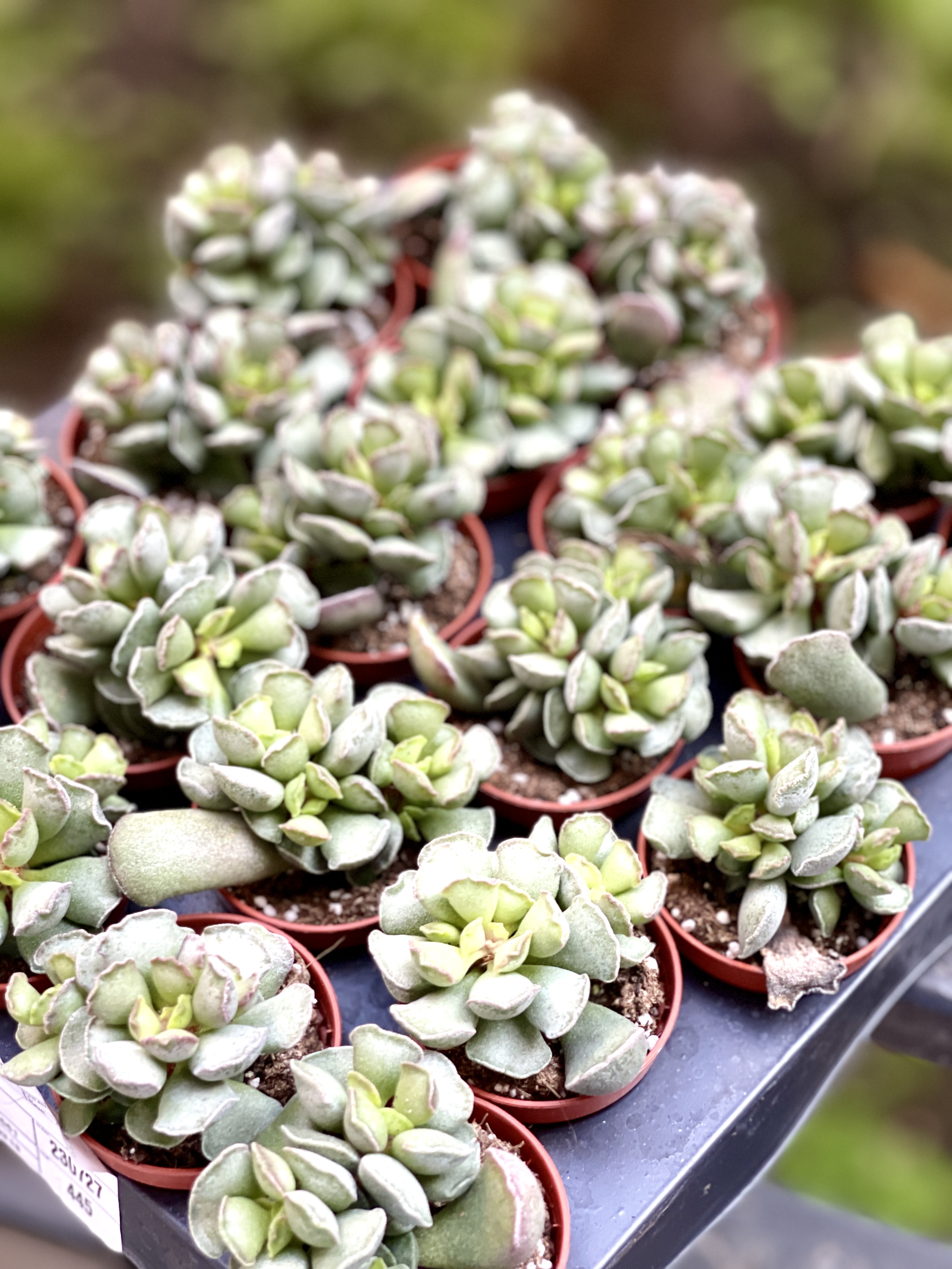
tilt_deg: -50.3
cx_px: 476
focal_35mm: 64
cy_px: 634
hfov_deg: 22.9
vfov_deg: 30.3
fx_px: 2347
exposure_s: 1/33
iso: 125
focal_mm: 7.5
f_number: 2.2
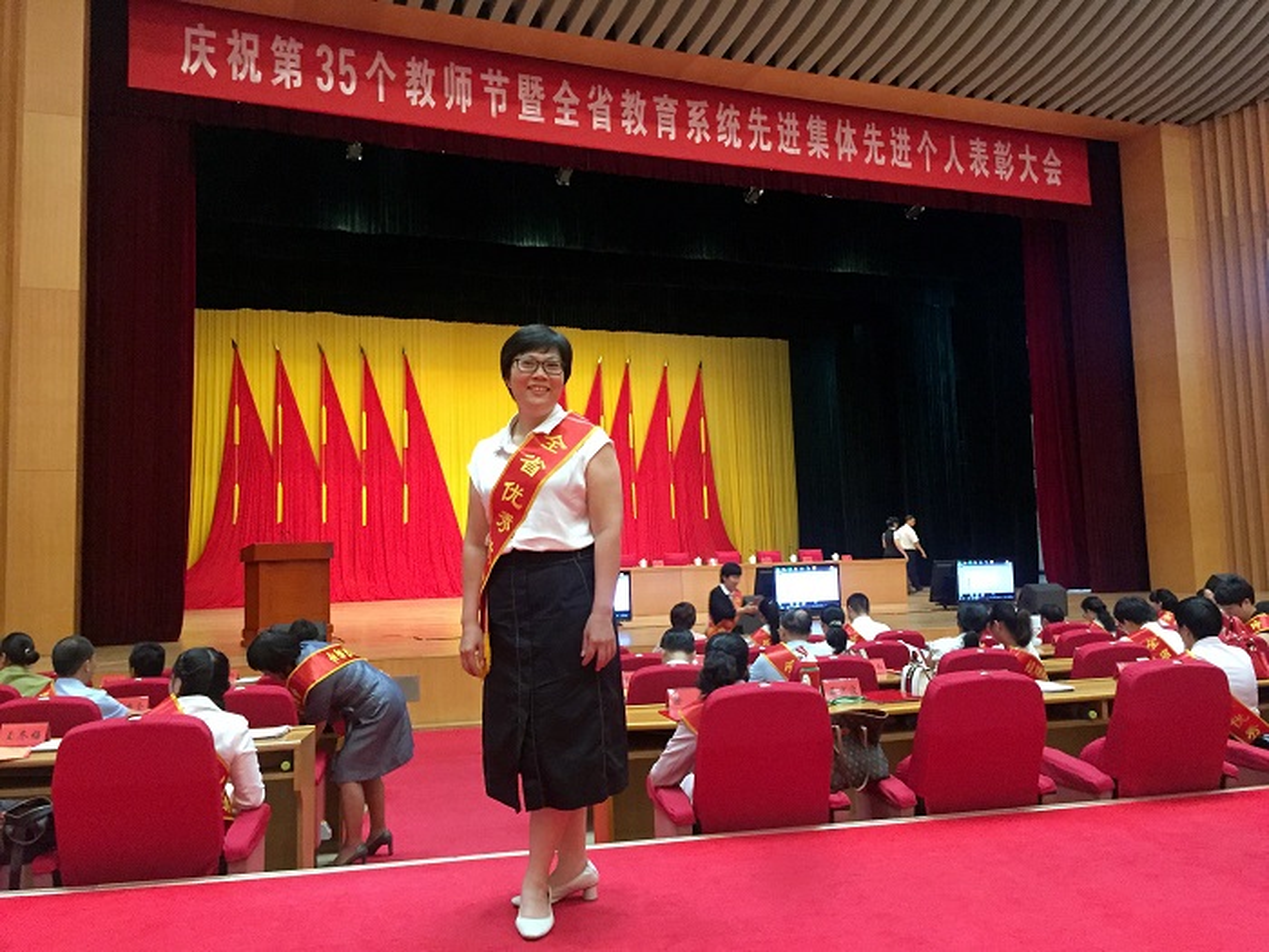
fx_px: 1063
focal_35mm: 29
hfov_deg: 61.7
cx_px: 634
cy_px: 476
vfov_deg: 48.2
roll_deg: +0.5
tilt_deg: +4.5
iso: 320
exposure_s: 1/17
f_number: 2.2
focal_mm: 4.15
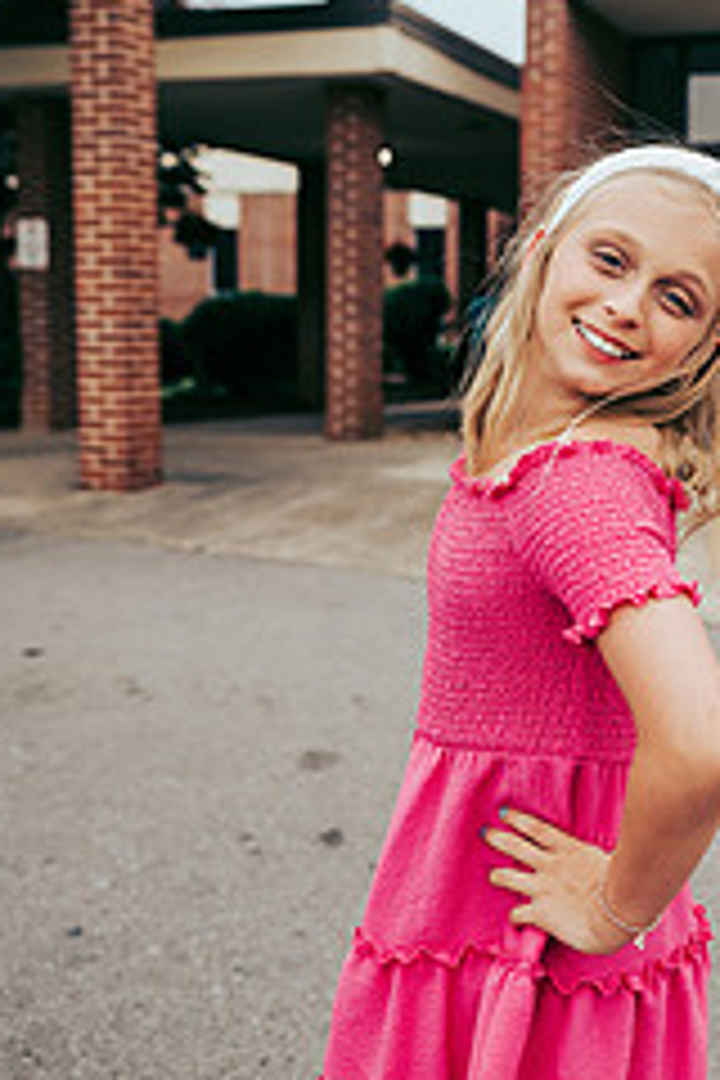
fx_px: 1350
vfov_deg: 43.4
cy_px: 428
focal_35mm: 45
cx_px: 612
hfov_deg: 29.0
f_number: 2.8
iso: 250
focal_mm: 24
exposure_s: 1/400
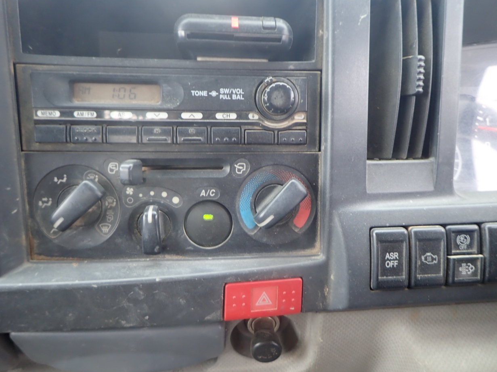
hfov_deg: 67.3
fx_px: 373
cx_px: 252
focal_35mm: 26
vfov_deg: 53.1
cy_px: 189
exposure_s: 1/60
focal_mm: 4.5
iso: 200
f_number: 2
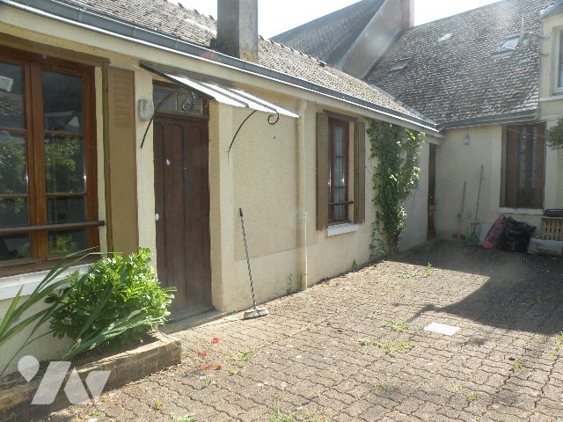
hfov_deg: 65.3
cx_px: 282
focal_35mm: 27
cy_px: 211
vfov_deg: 51.4
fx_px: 439
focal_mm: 4.7
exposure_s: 1/167
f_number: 5
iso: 94
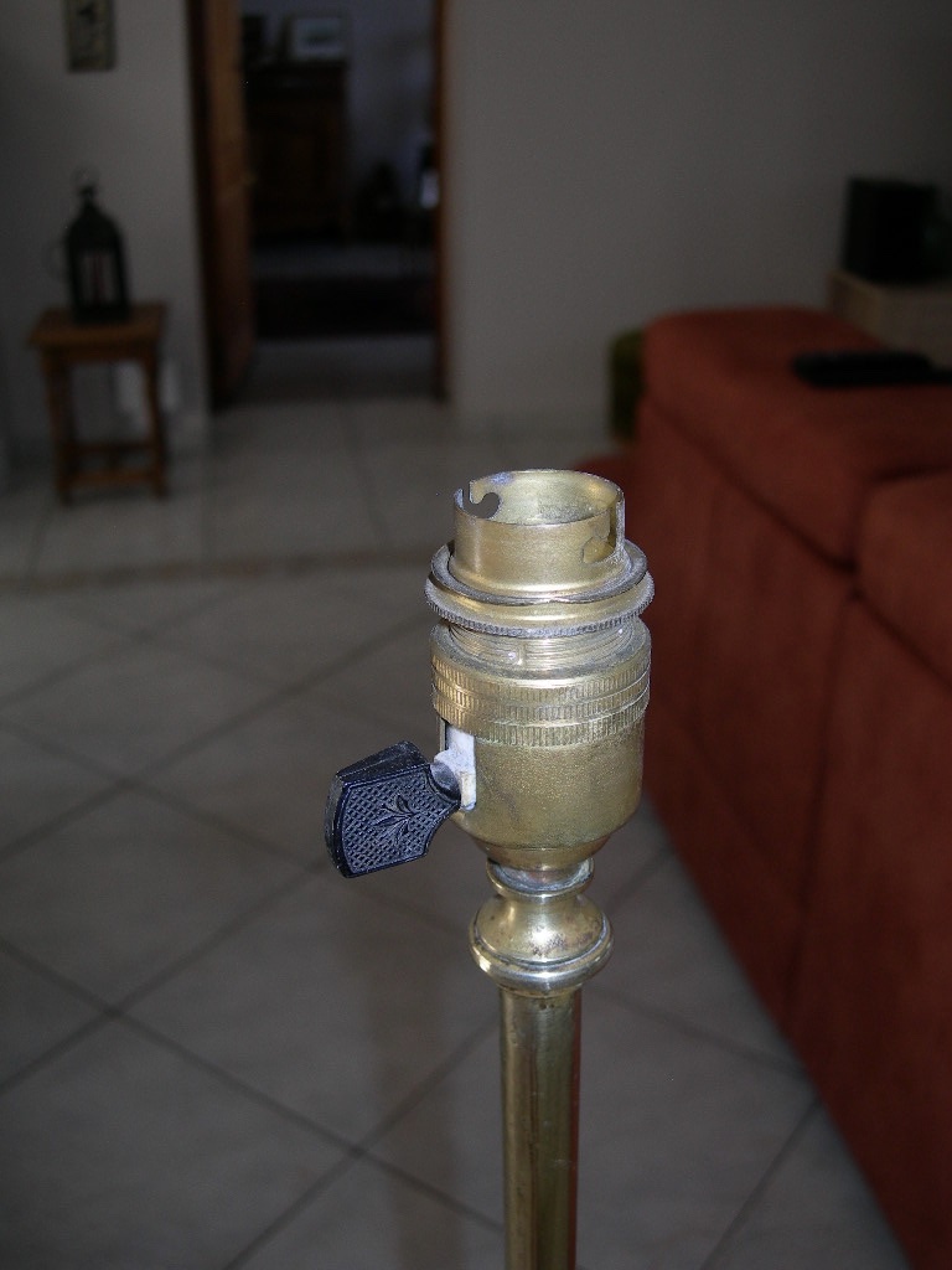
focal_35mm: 38
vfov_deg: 49.0
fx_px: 1393
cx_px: 476
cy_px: 635
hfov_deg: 37.7
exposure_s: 1/60.1
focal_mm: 7.8
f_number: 2.8
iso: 50
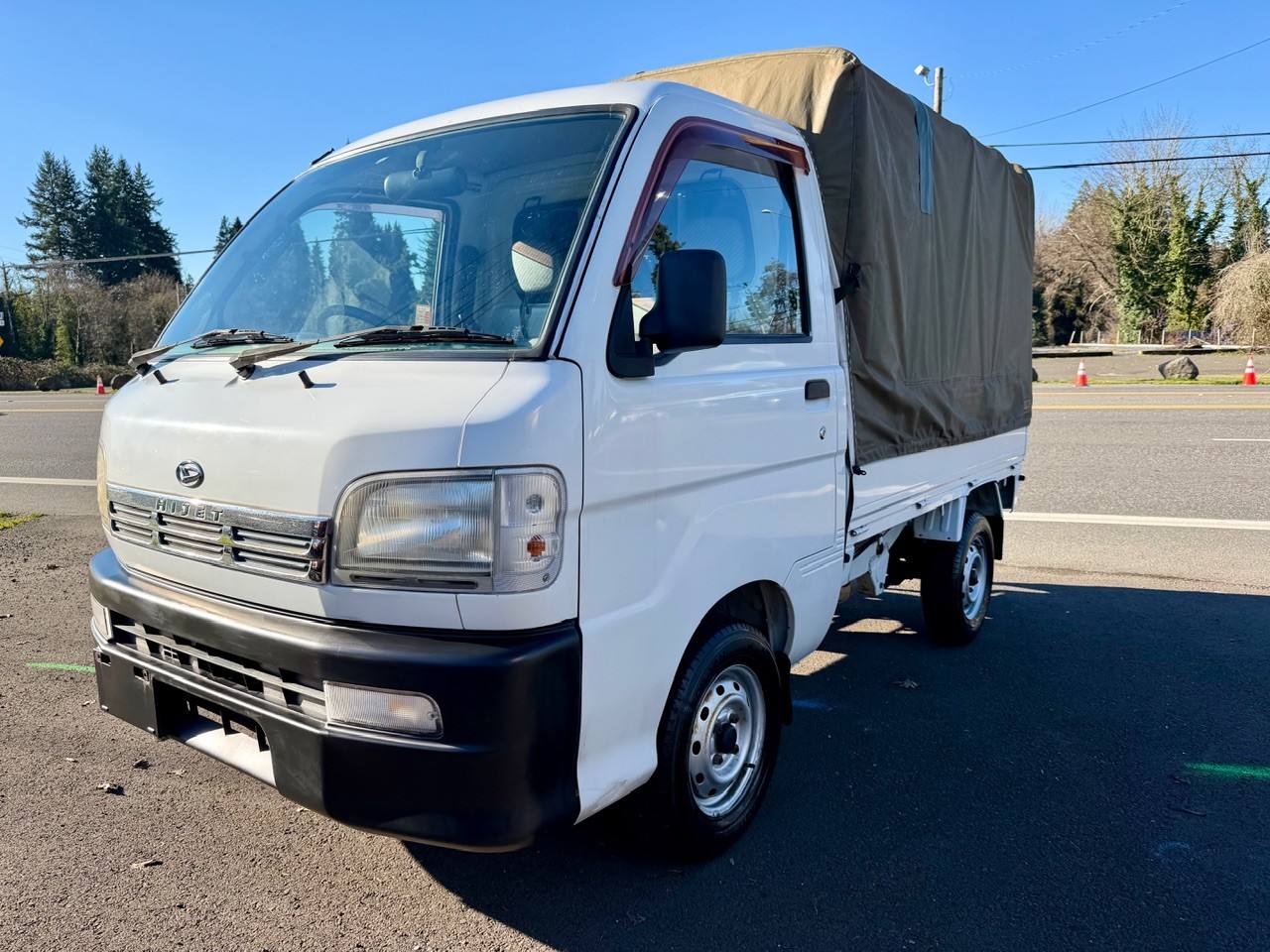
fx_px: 881
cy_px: 476
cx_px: 635
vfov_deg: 56.8
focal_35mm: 24
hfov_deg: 71.6
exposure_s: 1/2370
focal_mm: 6.76
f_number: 1.78
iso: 80
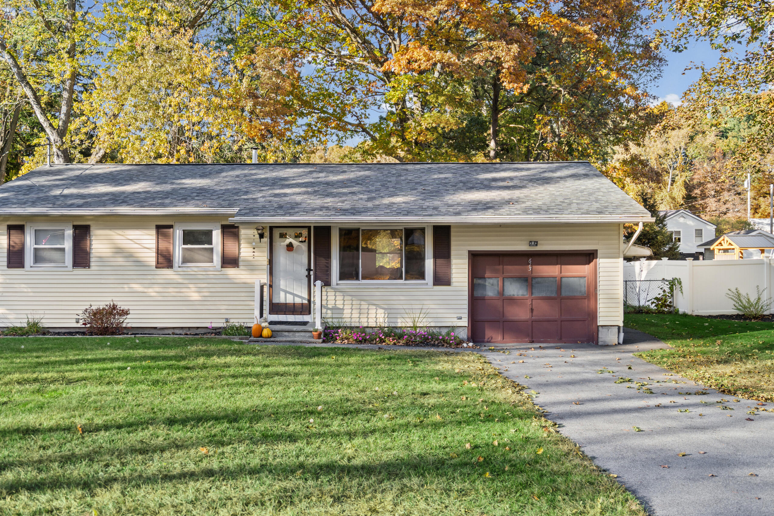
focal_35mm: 34
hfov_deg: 55.7
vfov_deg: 38.8
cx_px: 343
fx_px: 731
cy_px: 292
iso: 320
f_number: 4
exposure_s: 1/320
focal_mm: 29
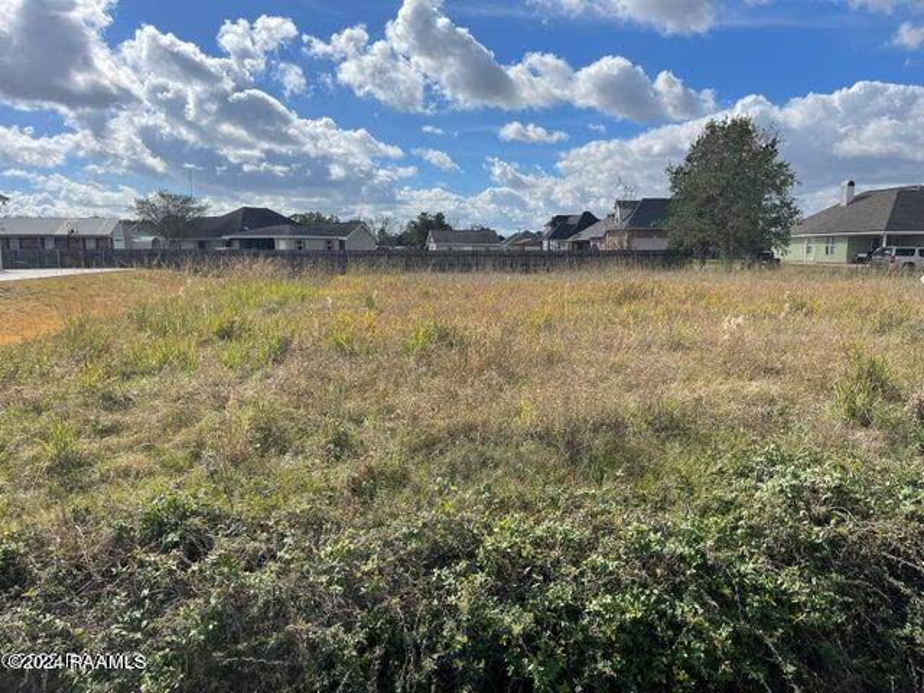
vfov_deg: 53.1
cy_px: 346
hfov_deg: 67.3
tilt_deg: -8.3
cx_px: 462
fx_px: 694
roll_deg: +0.5
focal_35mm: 26
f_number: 1.6
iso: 32
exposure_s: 1/4902
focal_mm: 5.1
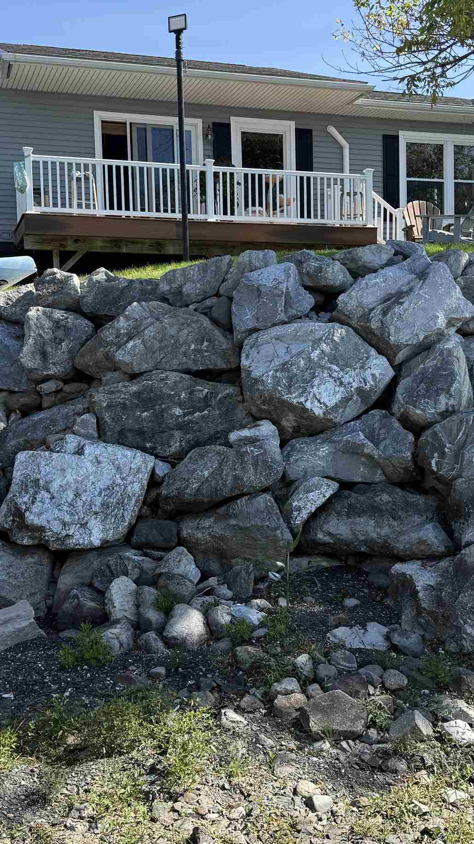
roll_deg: +1.3
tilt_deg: -2.6
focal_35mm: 44
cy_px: 432
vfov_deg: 46.4
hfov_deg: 27.0
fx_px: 983
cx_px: 302
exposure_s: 1/1770
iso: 80
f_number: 1.78
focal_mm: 6.76
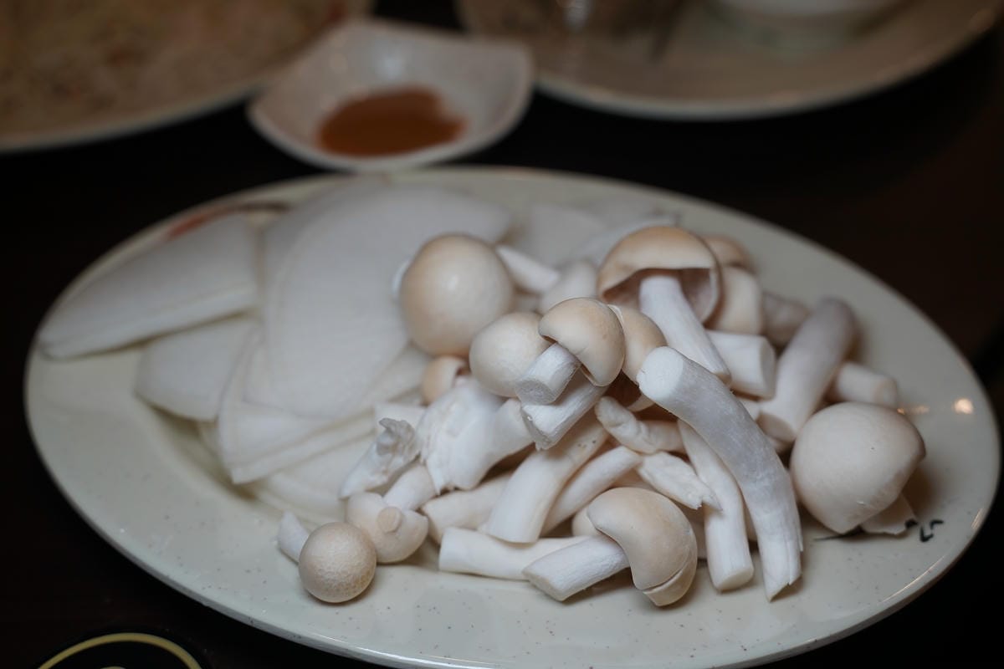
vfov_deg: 34.2
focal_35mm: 39
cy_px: 334
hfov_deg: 49.6
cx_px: 502
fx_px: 1088
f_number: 4.5
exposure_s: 1/80
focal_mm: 39
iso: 100
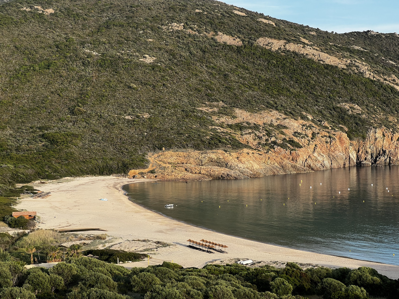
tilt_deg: -1.6
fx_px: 888
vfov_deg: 19.1
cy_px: 150
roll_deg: +1.1
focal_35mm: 77
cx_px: 200
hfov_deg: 25.3
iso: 32
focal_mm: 9
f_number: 2.8
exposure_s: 1/209
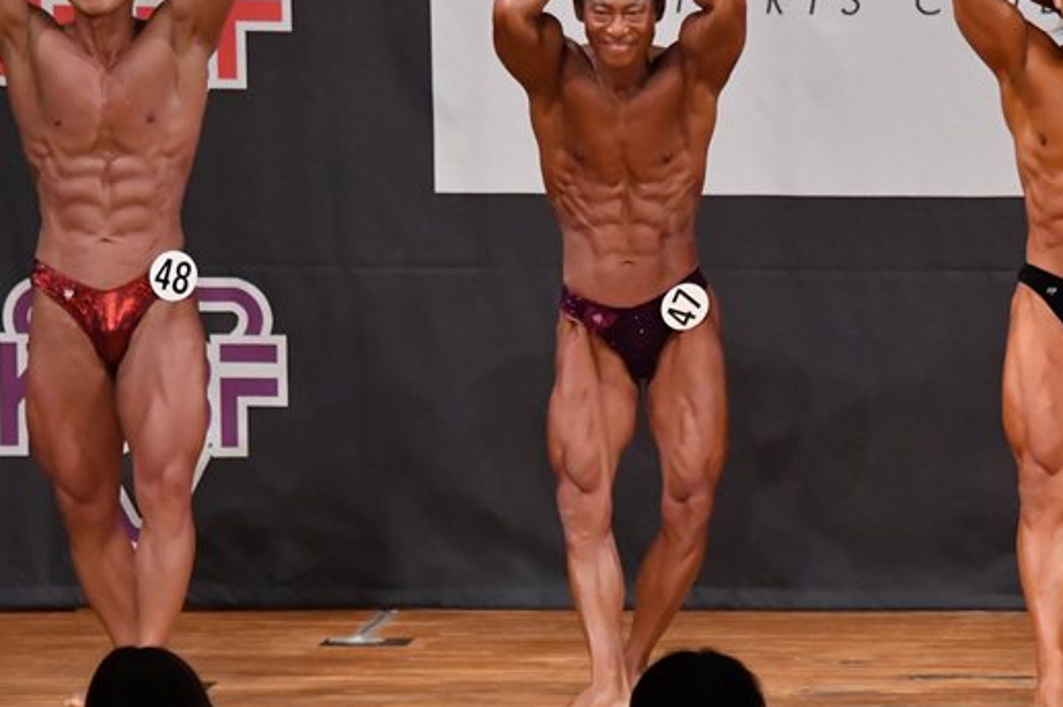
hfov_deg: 5.1
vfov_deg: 3.4
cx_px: 723
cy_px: 368
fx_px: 11951
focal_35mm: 405
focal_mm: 180
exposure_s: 1/400
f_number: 5.6
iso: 7200
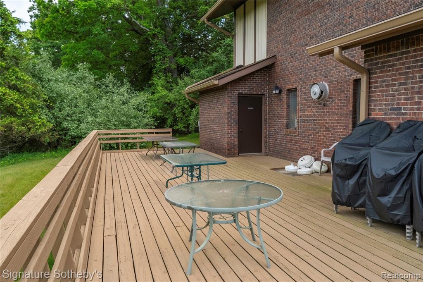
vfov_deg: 49.5
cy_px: 141
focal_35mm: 26
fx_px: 305
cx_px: 212
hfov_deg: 69.4
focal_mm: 17.3
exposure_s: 1/250
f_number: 8
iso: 640
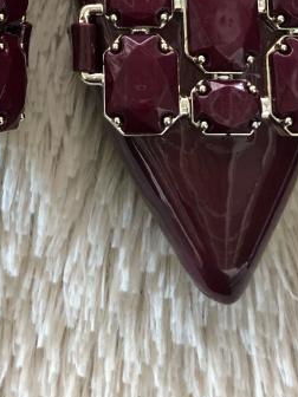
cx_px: 43
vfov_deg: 21.5
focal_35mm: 81
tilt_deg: -67.0
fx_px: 930
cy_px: -136
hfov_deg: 18.0
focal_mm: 3.99
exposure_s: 1/15
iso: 100
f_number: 1.8
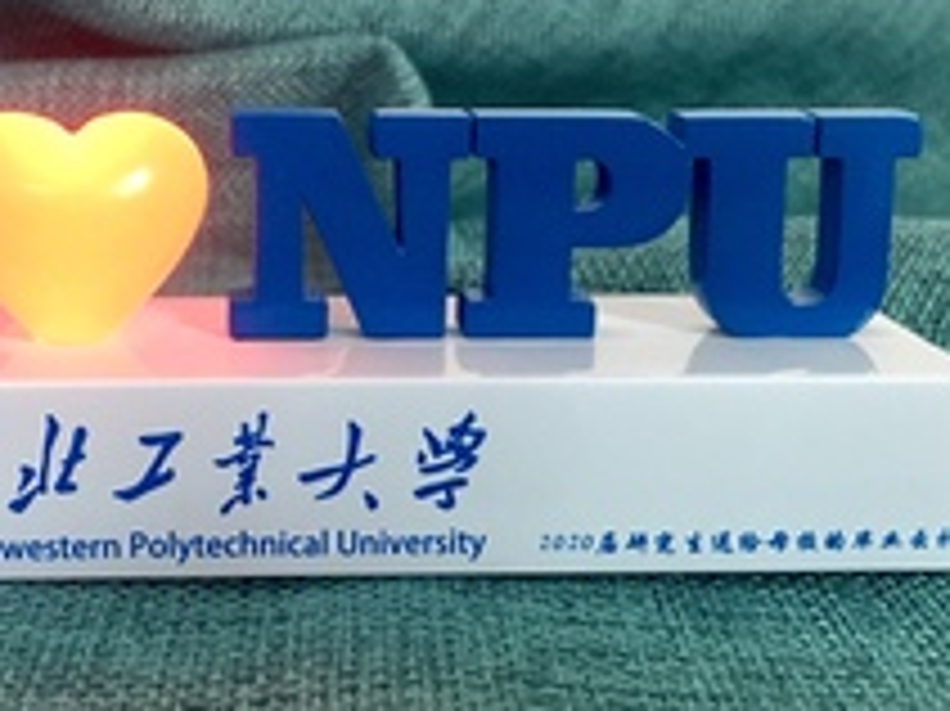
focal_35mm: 55
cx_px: 252
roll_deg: +0.2
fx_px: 1509
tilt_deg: -6.3
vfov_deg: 26.0
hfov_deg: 34.3
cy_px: 140
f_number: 2.2
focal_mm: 4.15
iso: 64
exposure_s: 1/17
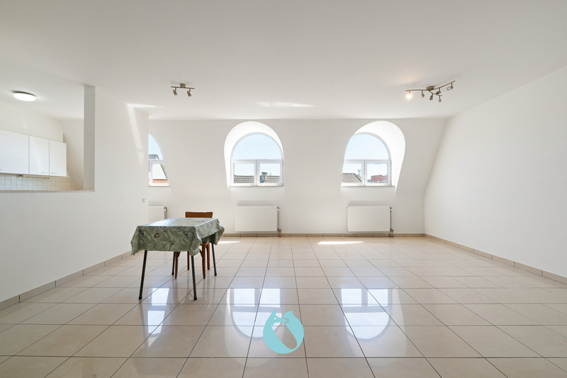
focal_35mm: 16
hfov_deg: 96.7
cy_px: 189
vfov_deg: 73.7
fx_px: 252
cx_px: 284
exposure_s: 1/8
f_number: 11
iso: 250
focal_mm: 16
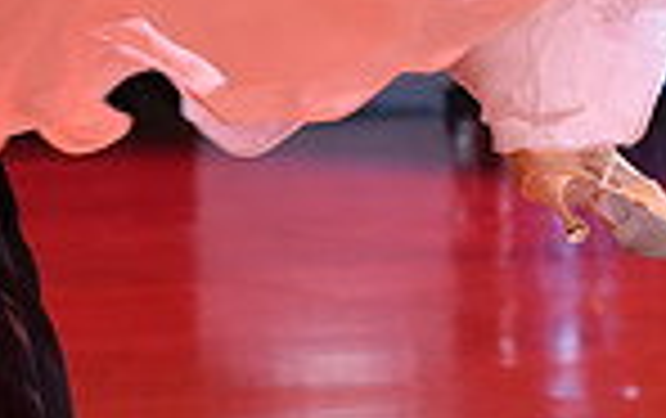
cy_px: -362
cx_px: -212
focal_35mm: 419
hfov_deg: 5.0
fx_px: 7617
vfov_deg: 3.1
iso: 1600
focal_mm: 105
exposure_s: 1/250
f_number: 4
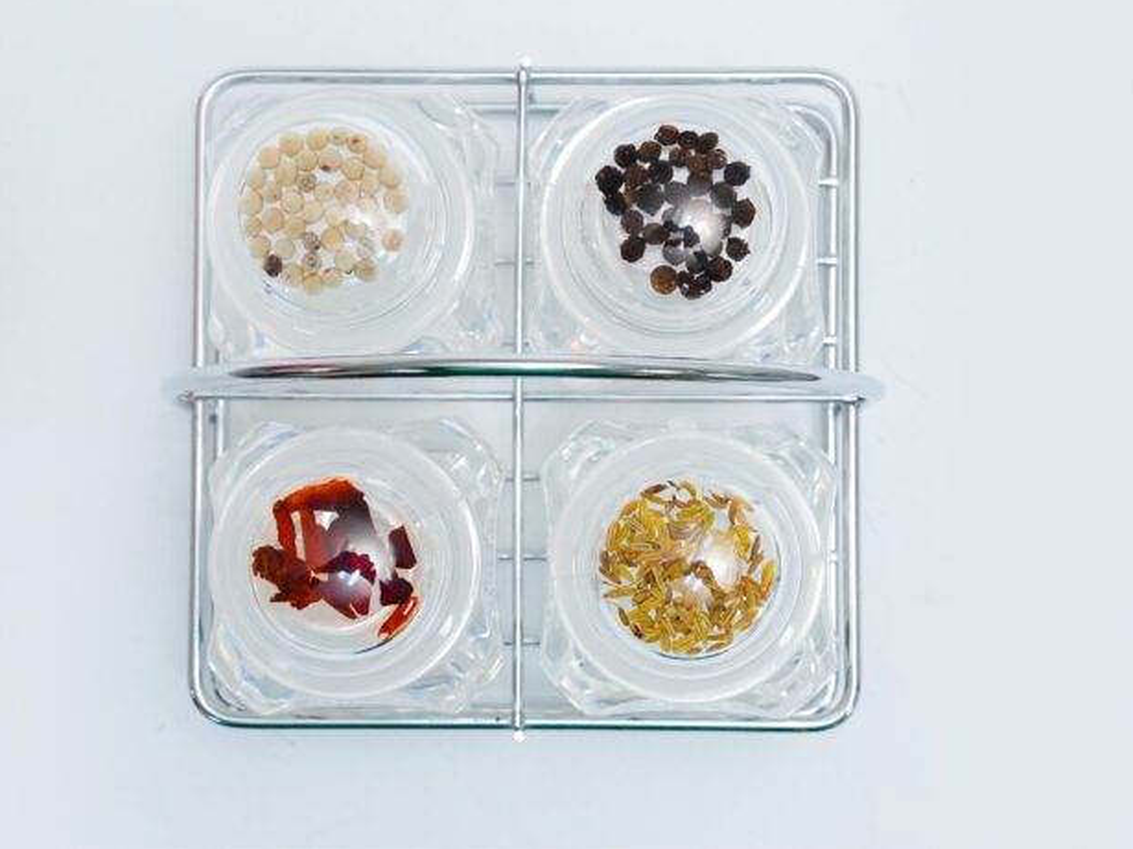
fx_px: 3043
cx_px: 538
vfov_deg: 15.9
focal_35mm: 93
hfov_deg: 21.1
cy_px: 421
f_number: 10
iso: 2500
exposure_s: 1/125
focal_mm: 57
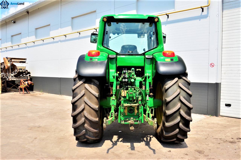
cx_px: 120
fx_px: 210
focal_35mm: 32
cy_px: 80
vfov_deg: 41.5
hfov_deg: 59.6
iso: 125
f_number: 7.1
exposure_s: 1/400
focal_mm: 21
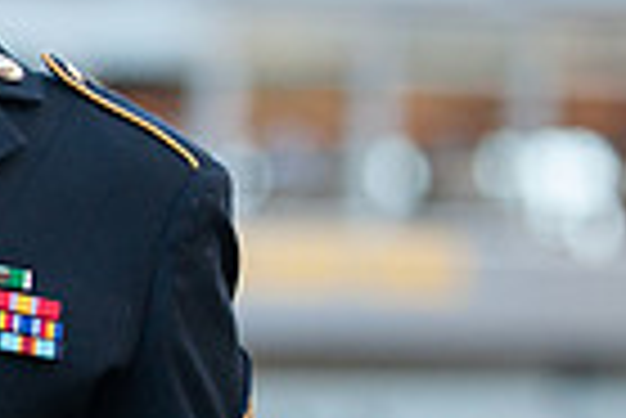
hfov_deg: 4.8
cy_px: 202
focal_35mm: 425
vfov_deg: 3.2
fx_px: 7398
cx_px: -315
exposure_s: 1/2000
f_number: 2.8
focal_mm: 102
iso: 800
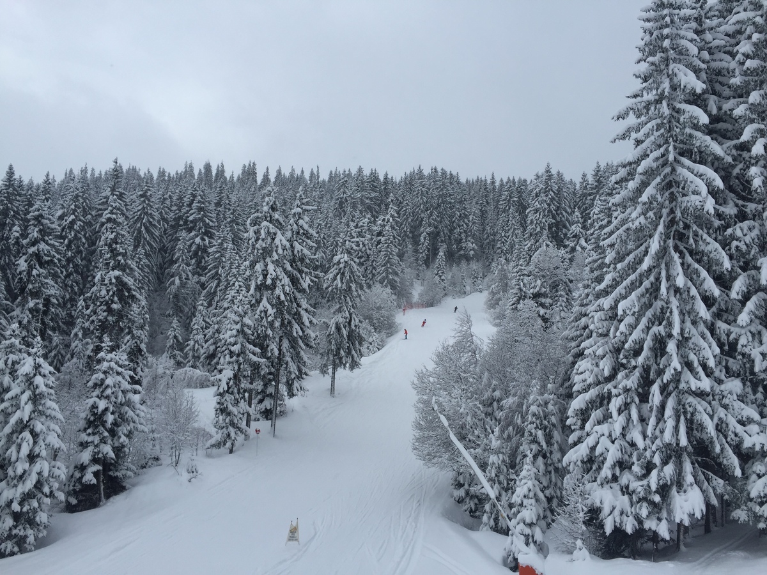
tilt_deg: +7.2
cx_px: 384
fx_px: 643
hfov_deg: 61.7
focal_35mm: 29
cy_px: 288
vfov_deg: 48.2
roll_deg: -1.9
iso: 32
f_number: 2.2
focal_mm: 4.15
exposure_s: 1/1582
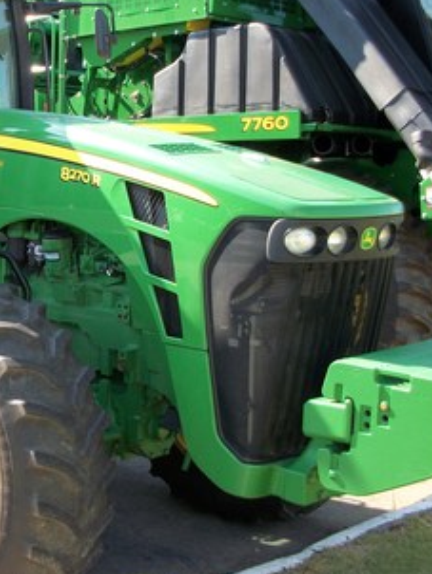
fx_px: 1047
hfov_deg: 22.6
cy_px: 245
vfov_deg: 30.7
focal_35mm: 63
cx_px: 27
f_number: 3.1
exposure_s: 1/200
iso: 80
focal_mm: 6.3
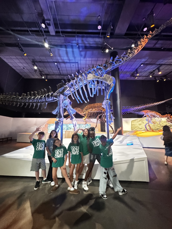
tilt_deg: +8.5
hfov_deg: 85.7
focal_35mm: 14
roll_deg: +1.0
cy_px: 114
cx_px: 86
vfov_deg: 102.1
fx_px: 93
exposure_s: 1/16
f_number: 2.2
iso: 3200
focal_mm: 2.22
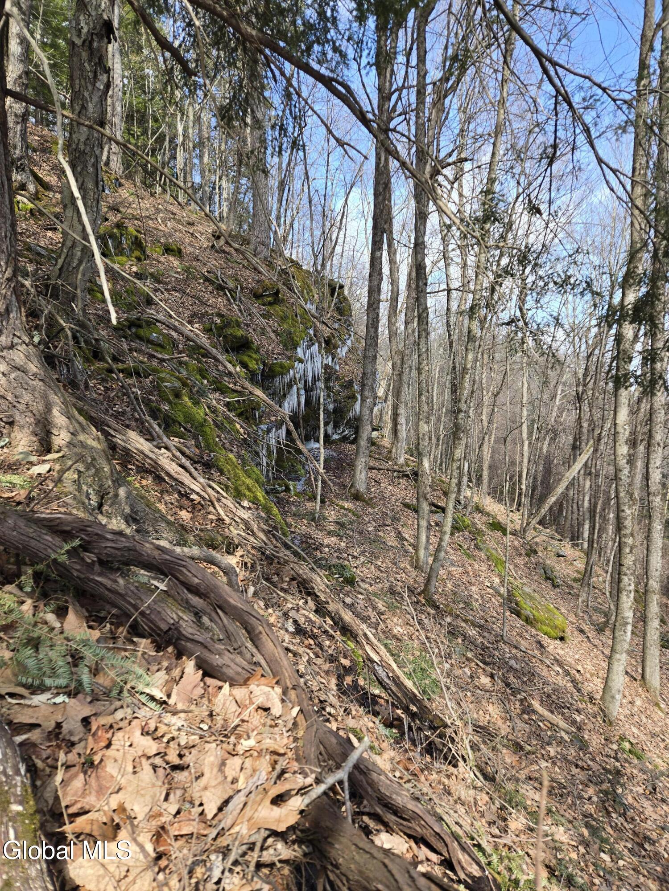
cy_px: 446
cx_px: 334
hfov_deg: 58.9
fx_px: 593
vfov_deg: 73.9
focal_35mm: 23
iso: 25
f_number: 1.8
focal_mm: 5.4
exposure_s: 1/313
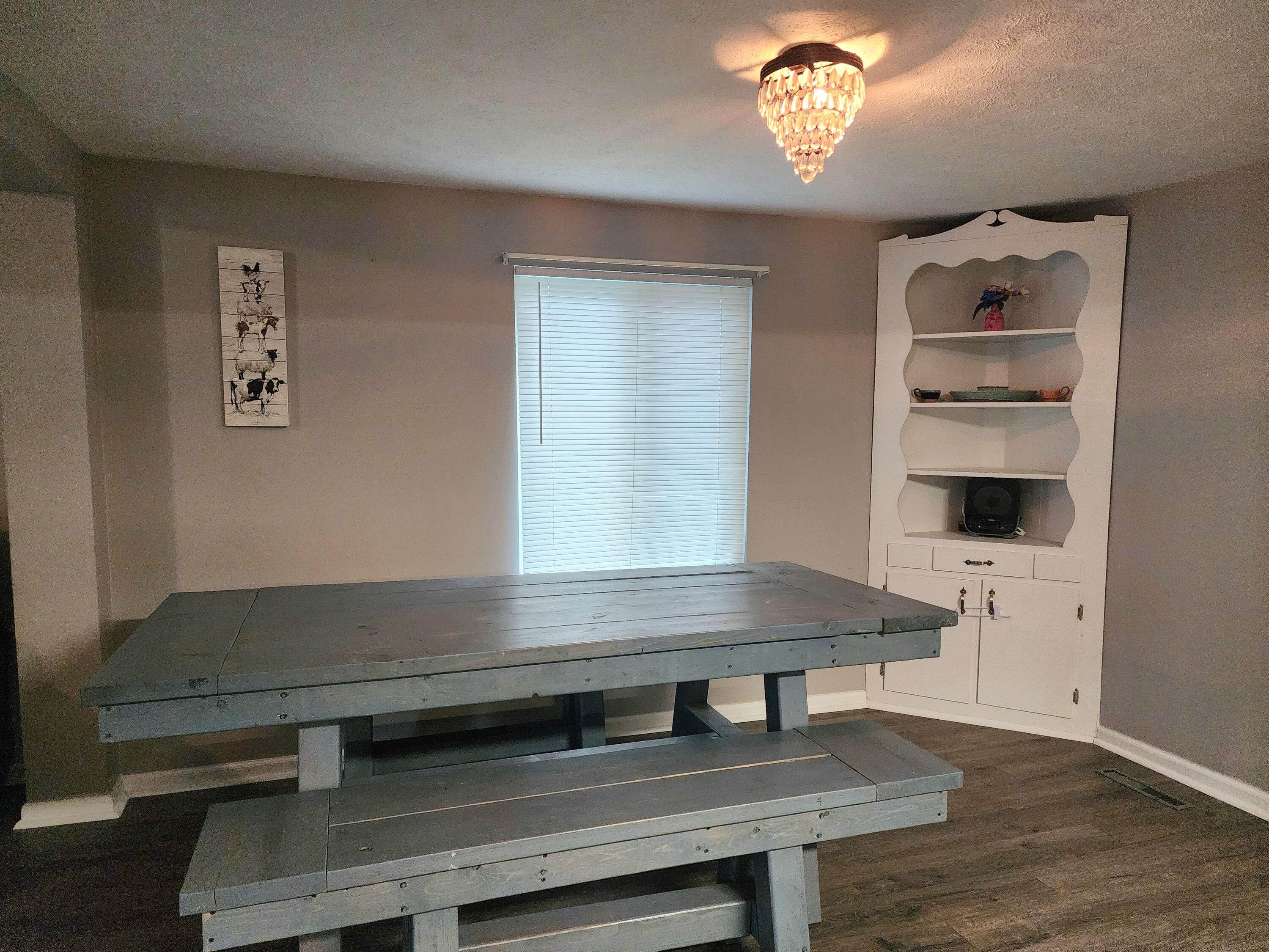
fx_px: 843
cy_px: 476
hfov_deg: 73.9
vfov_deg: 58.9
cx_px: 634
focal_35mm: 23
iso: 800
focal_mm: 6.4
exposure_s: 1/120
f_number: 1.8
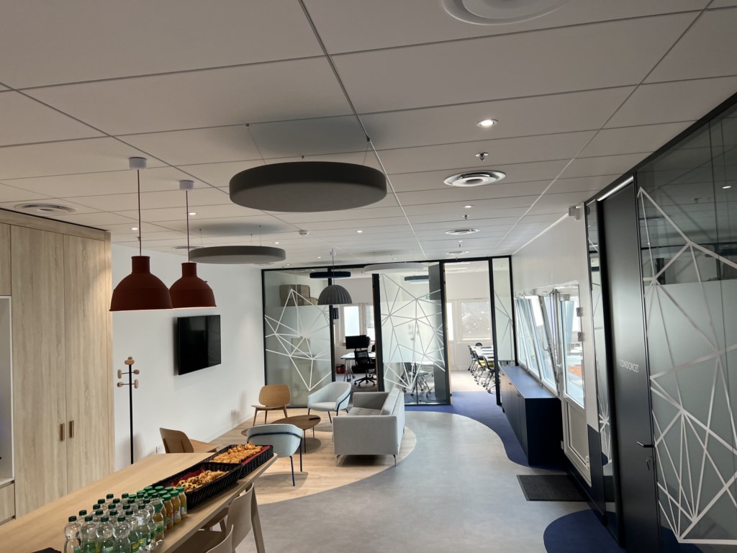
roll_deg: +2.0
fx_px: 554
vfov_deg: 53.1
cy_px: 276
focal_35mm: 26
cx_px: 368
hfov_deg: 67.3
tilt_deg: +4.2
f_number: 1.5
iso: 80
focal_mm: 5.7
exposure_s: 1/100
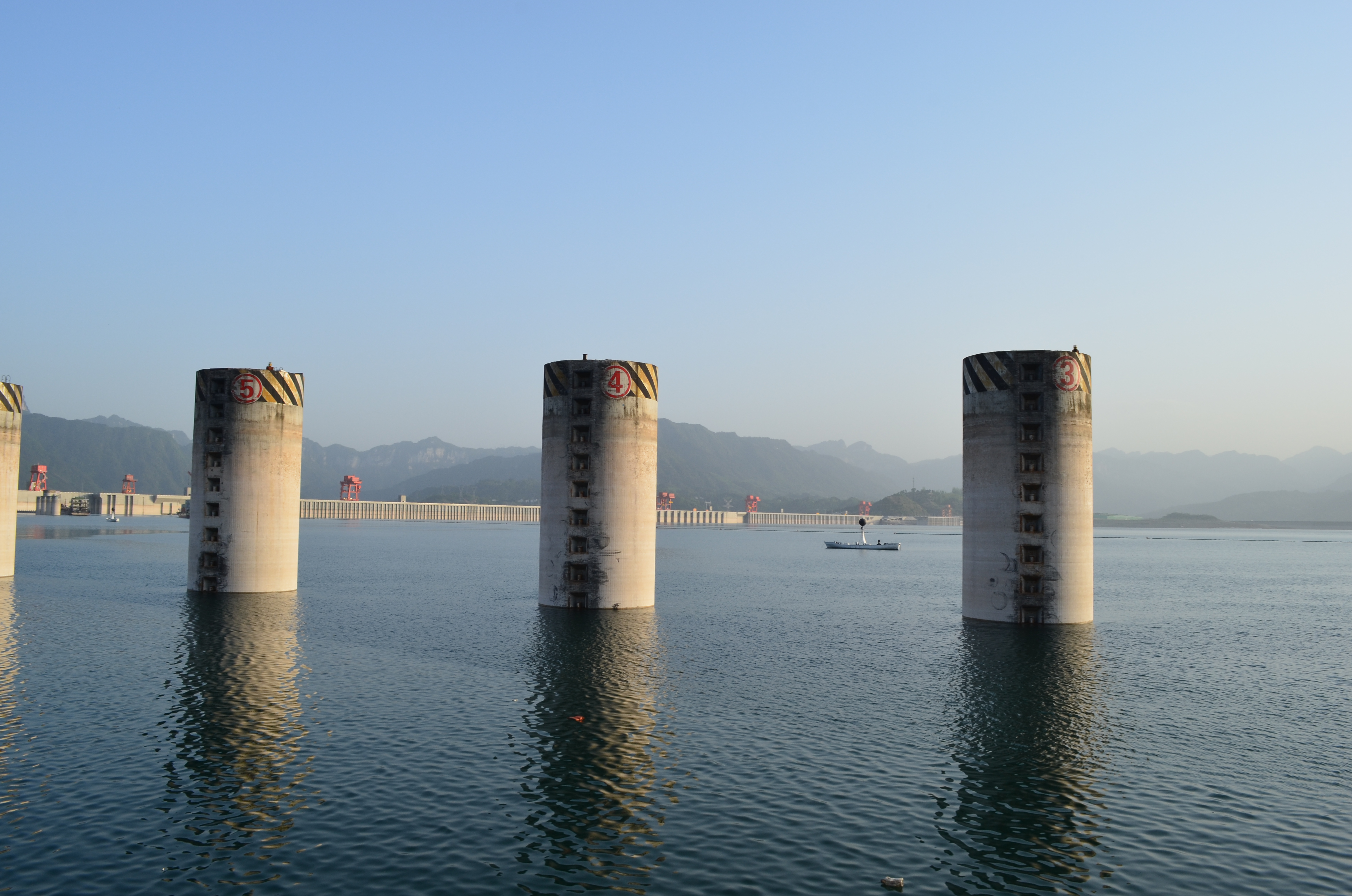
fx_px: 1012
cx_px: 676
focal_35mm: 27
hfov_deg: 67.5
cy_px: 448
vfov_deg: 47.7
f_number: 11
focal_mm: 18
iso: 180
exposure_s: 1/125
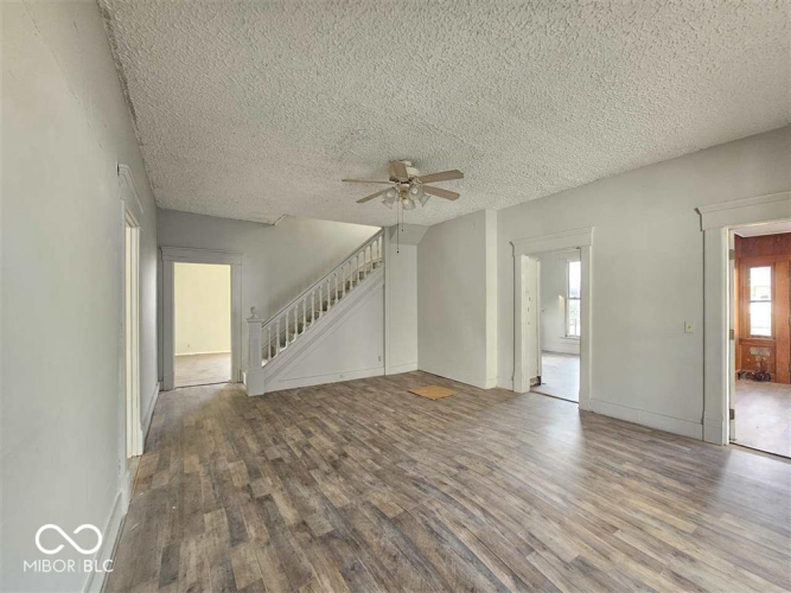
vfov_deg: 89.9
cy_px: 296
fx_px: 297
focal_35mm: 13
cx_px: 396
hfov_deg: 106.2
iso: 400
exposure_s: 1/60
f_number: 2.2
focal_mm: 2.2
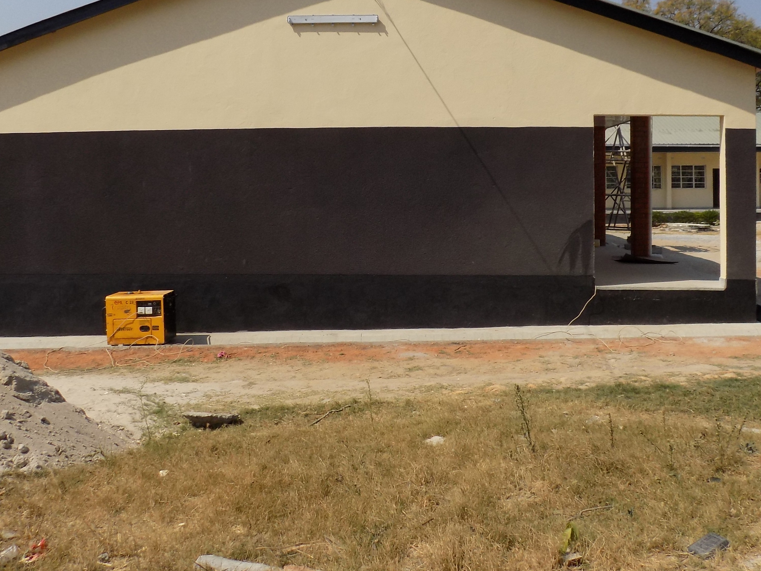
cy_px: 163
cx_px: 370
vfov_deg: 37.1
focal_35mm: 38
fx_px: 835
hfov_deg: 49.0
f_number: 3.1
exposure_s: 1/1250
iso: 80
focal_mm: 4
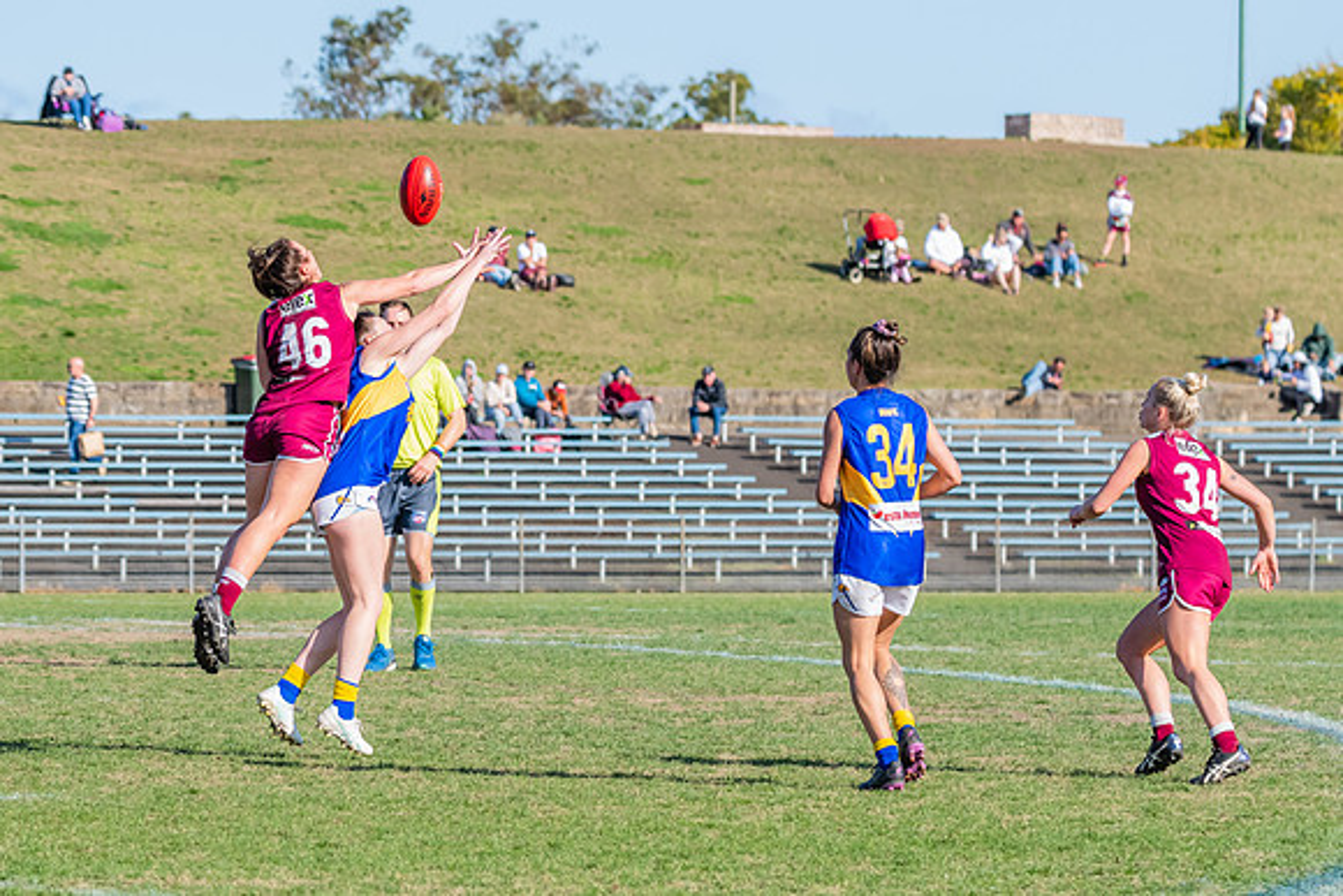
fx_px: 9919
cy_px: 548
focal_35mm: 266
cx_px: 429
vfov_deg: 5.2
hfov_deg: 7.7
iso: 800
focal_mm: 180
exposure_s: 1/1600
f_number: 8
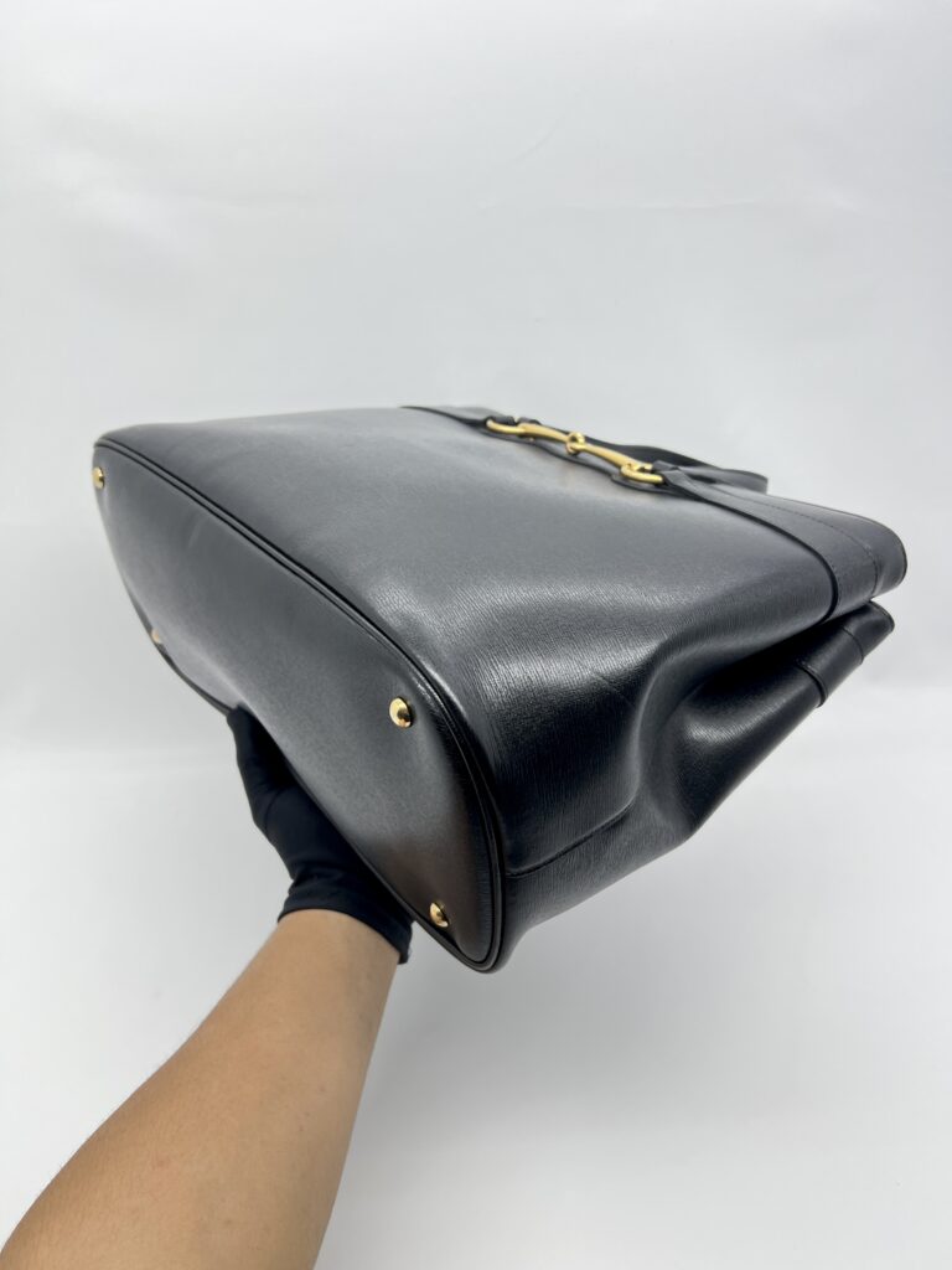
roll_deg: +0.0
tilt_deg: -28.1
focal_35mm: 26
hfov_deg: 53.1
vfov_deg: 67.3
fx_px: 953
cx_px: 476
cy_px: 635
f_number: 1.5
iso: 40
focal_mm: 5.7
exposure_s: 1/100
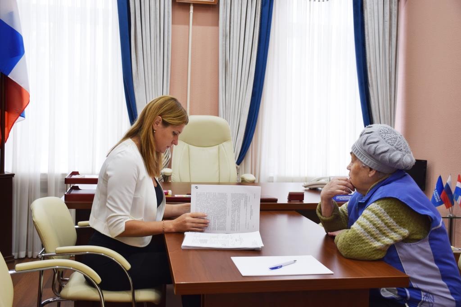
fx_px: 461
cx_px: 230
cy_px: 154
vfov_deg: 36.9
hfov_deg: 53.1
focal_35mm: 36
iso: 400
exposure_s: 1/40
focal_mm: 24
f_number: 4
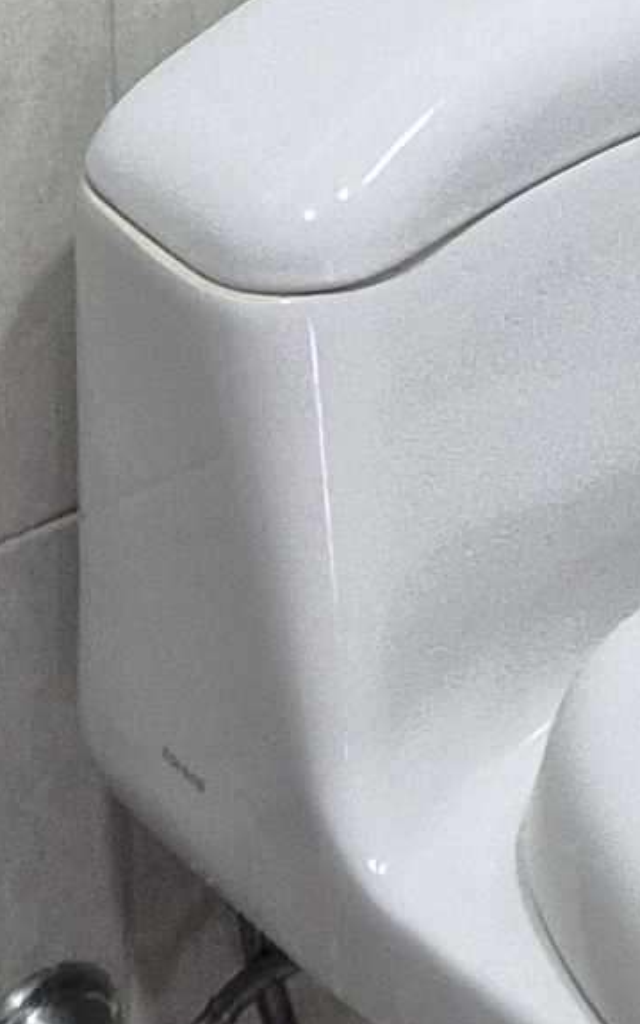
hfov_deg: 7.1
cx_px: 1695
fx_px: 4742
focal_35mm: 170
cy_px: -1210
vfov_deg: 10.9
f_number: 1.8
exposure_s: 1/120
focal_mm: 5.4
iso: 400
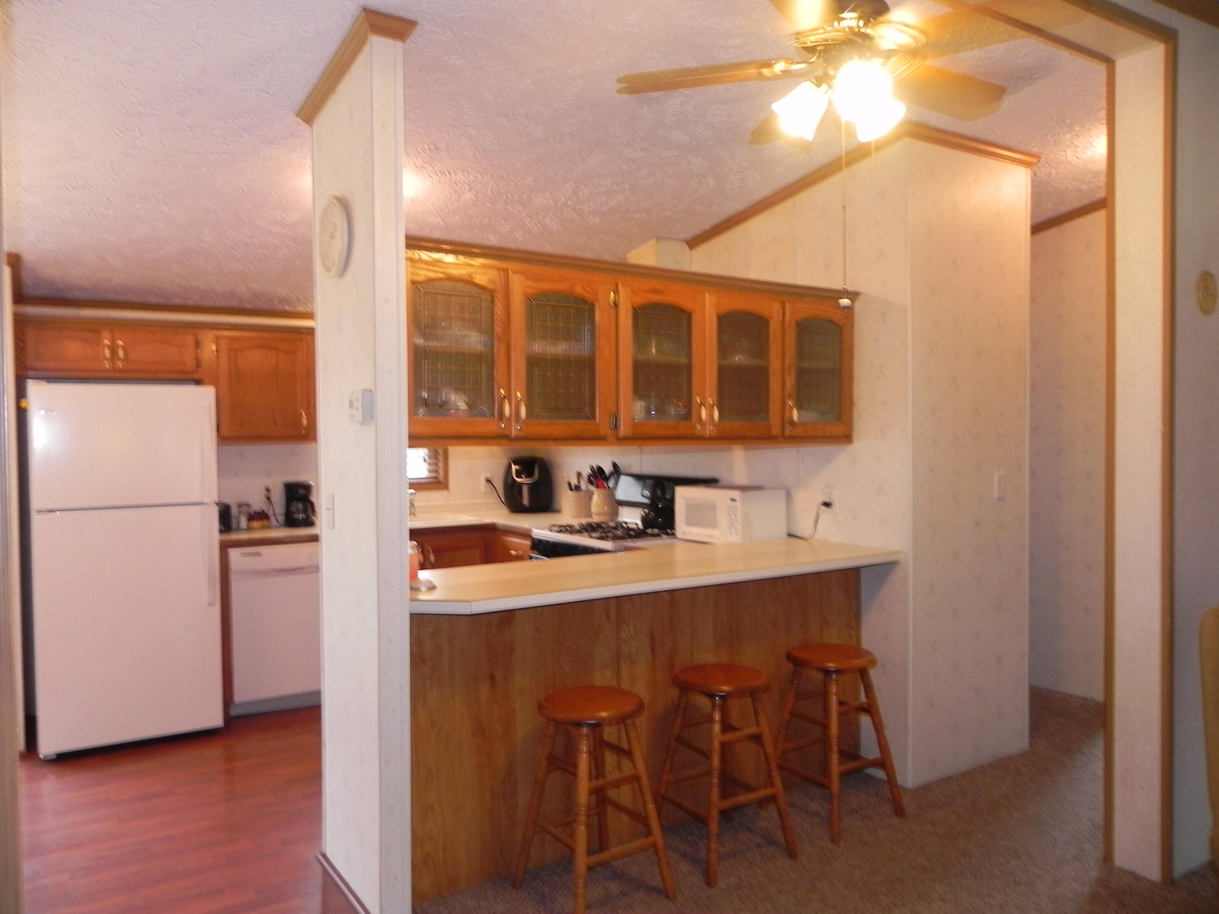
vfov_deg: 53.1
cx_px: 610
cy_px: 457
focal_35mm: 26
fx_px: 916
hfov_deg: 67.3
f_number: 2.8
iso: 200
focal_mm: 4.6
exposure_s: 1/30
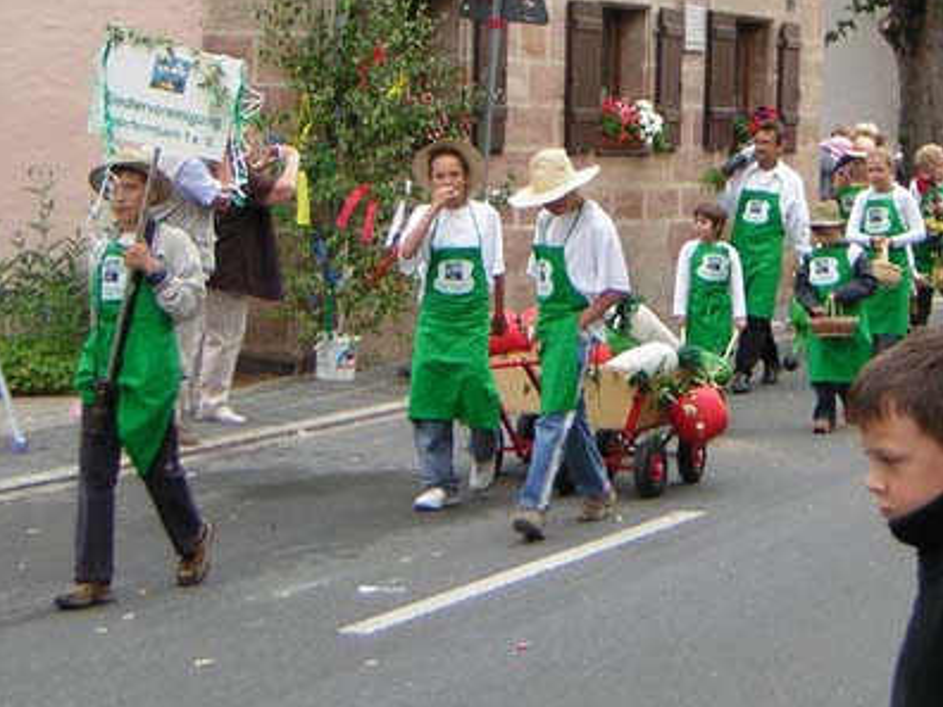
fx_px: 2724
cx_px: 707
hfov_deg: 19.5
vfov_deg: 14.7
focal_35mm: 100
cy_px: 183
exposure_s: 1/124
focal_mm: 8.6
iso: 50
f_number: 3.5
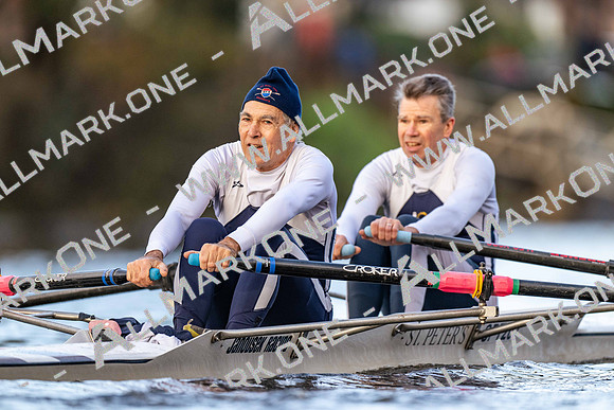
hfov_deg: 3.4
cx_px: 307
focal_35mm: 600
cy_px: 205
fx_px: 10235
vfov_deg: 2.3
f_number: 4
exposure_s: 1/2500
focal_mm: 600
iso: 1800
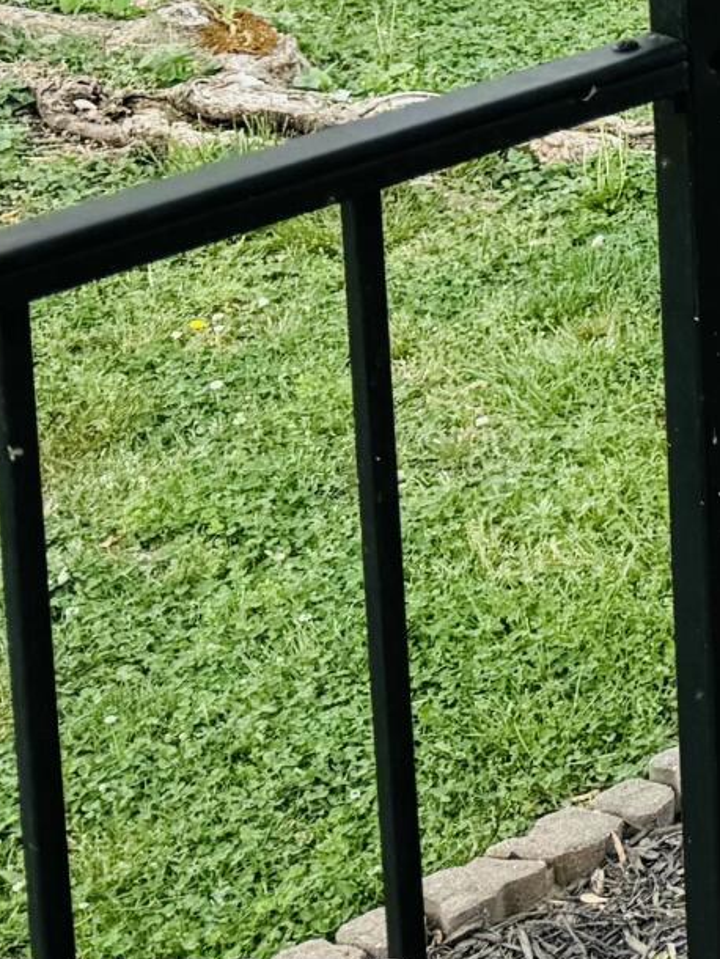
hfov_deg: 10.0
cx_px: 2031
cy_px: -608
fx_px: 3270
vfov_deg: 15.1
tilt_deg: -9.0
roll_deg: -2.6
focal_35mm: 118
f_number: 1.78
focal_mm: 6.76
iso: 80
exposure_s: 1/695
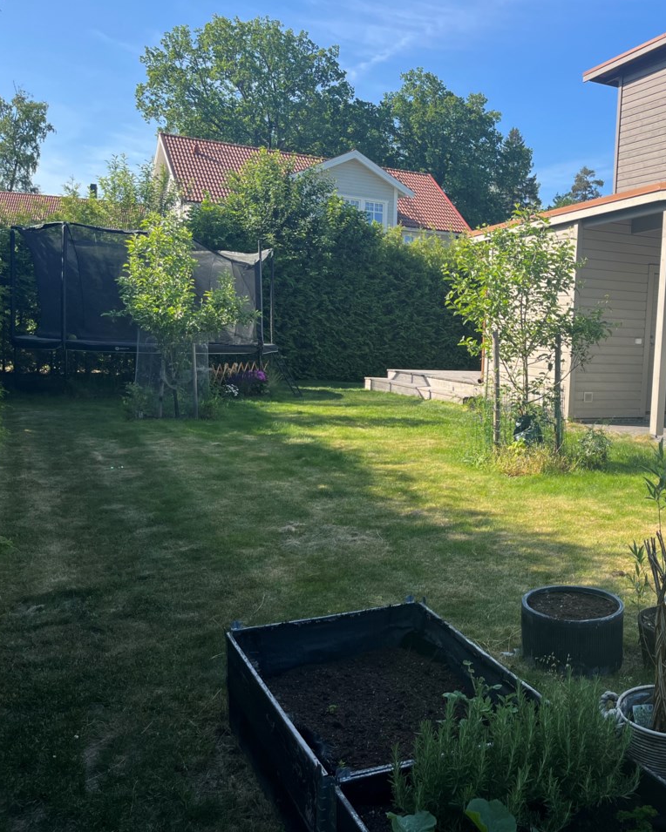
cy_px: 415
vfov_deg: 52.8
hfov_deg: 41.9
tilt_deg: -5.3
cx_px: 508
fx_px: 838
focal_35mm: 34
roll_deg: -2.5
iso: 50
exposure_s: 1/1477
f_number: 1.6
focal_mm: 5.1
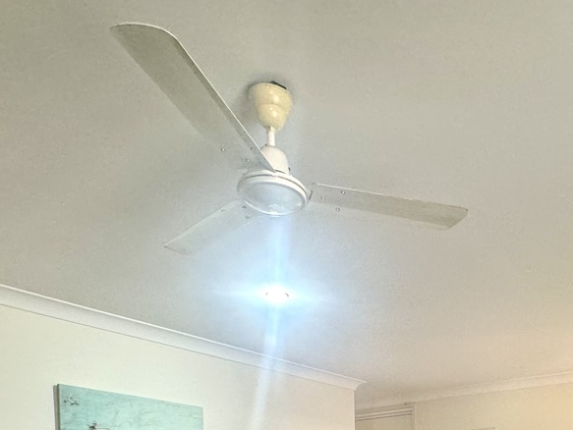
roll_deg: +1.7
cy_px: 533
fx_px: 596
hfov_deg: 49.6
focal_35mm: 36
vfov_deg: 32.0
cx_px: 418
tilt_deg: -2.8
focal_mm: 2.22
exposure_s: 1/50
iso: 320
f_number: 2.2
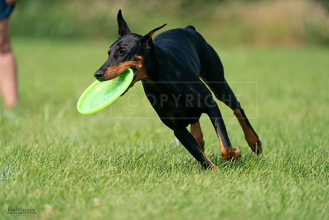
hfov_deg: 4.4
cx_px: 164
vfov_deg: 2.9
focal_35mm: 467
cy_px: 110
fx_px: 4269
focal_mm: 467
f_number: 6.3
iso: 1000
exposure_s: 1/4000
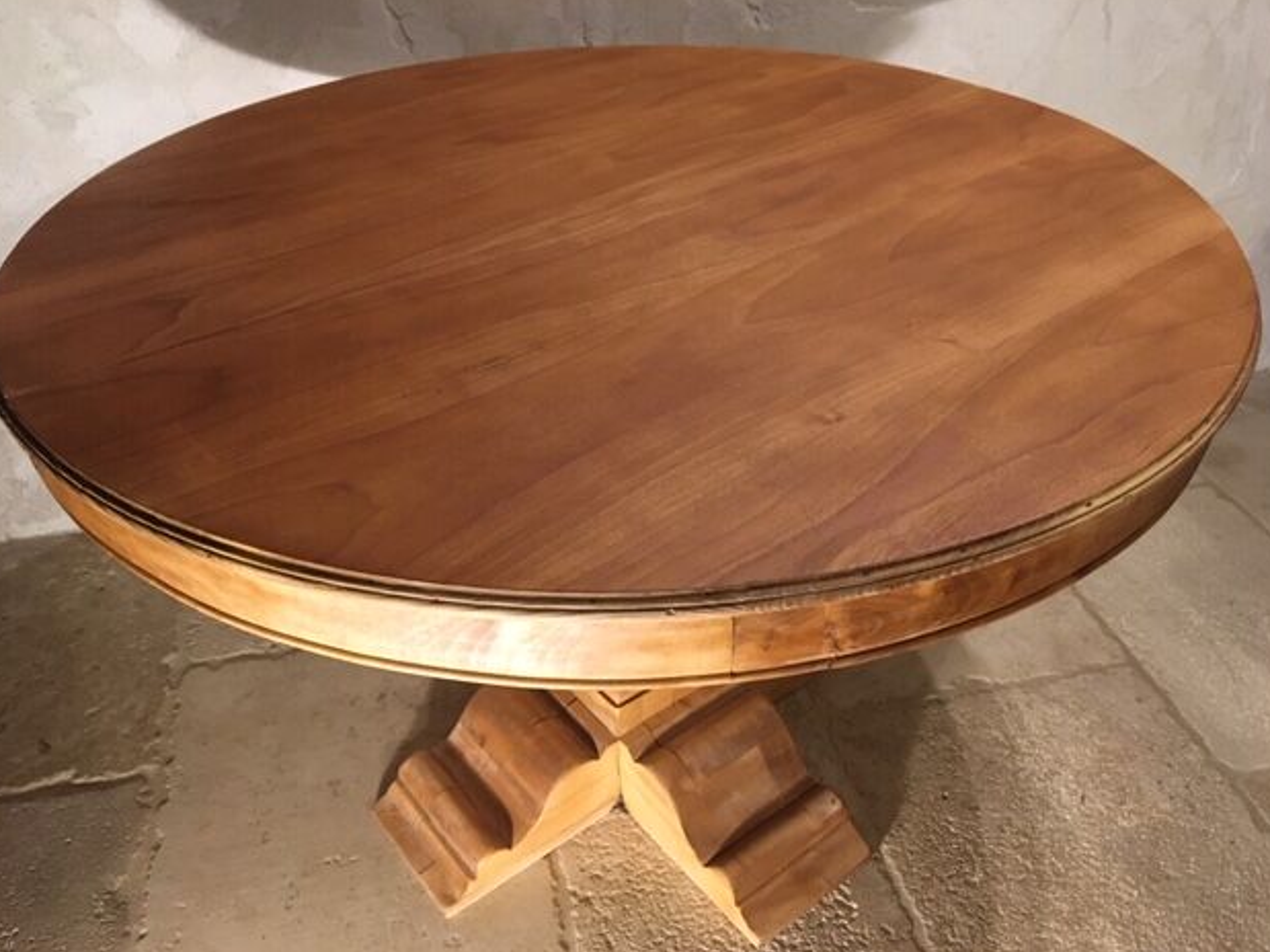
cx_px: 642
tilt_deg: -35.6
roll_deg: +0.9
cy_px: 480
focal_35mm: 30
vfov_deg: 46.8
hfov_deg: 60.0
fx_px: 1100
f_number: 2.2
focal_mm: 4.15
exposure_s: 1/20
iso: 200
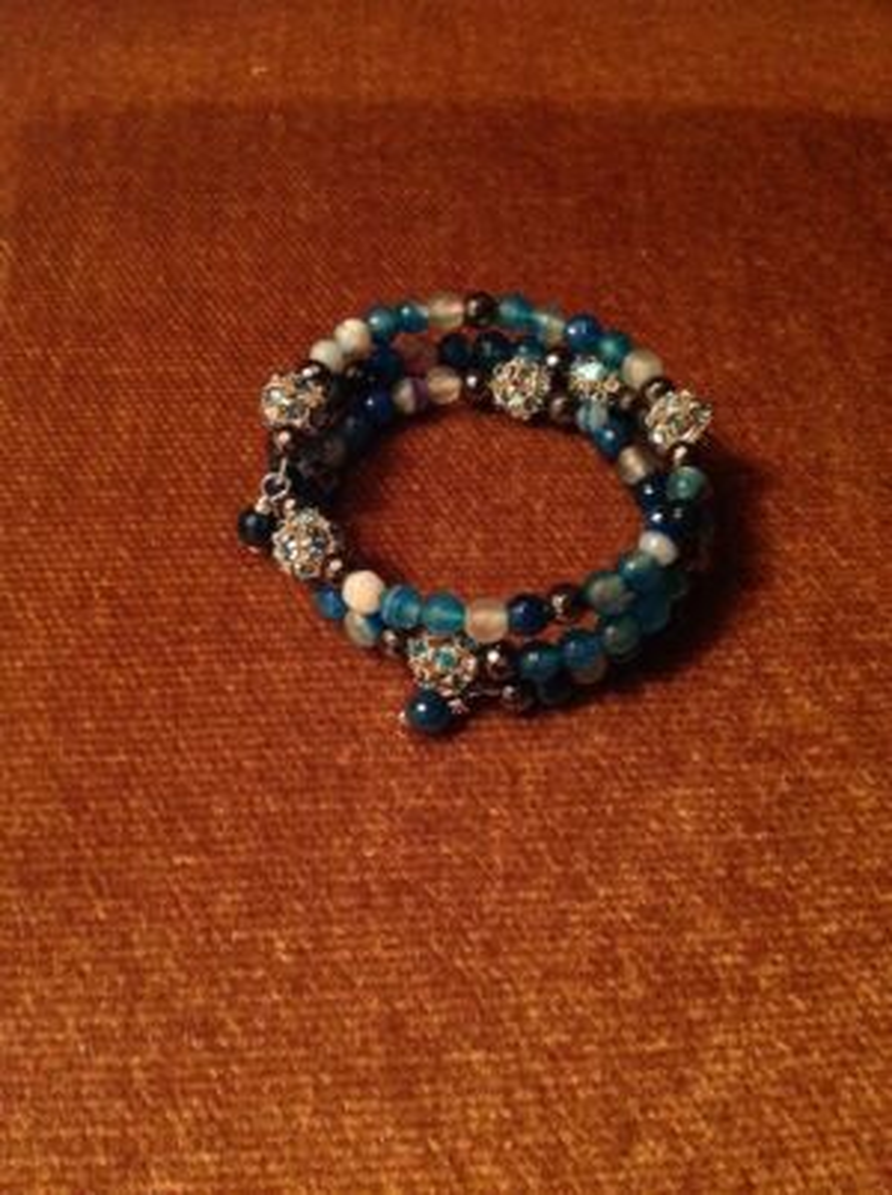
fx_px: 1206
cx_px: 446
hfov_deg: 40.6
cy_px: 598
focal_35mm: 35
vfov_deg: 52.7
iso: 800
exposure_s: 1/15
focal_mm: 4.28
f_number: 2.4
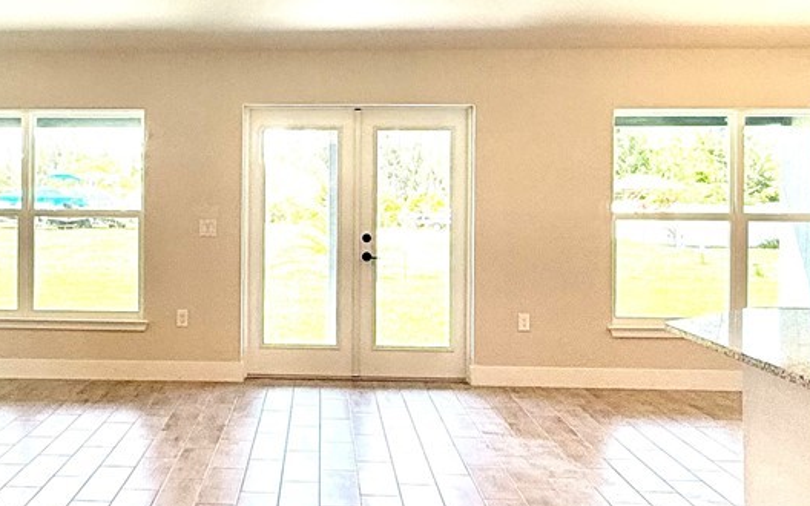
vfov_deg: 28.5
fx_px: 993
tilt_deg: +0.1
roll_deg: -0.8
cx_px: 262
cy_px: 196
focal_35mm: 45
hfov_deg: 43.7
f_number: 2.2
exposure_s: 1/181
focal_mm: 2.22
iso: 64
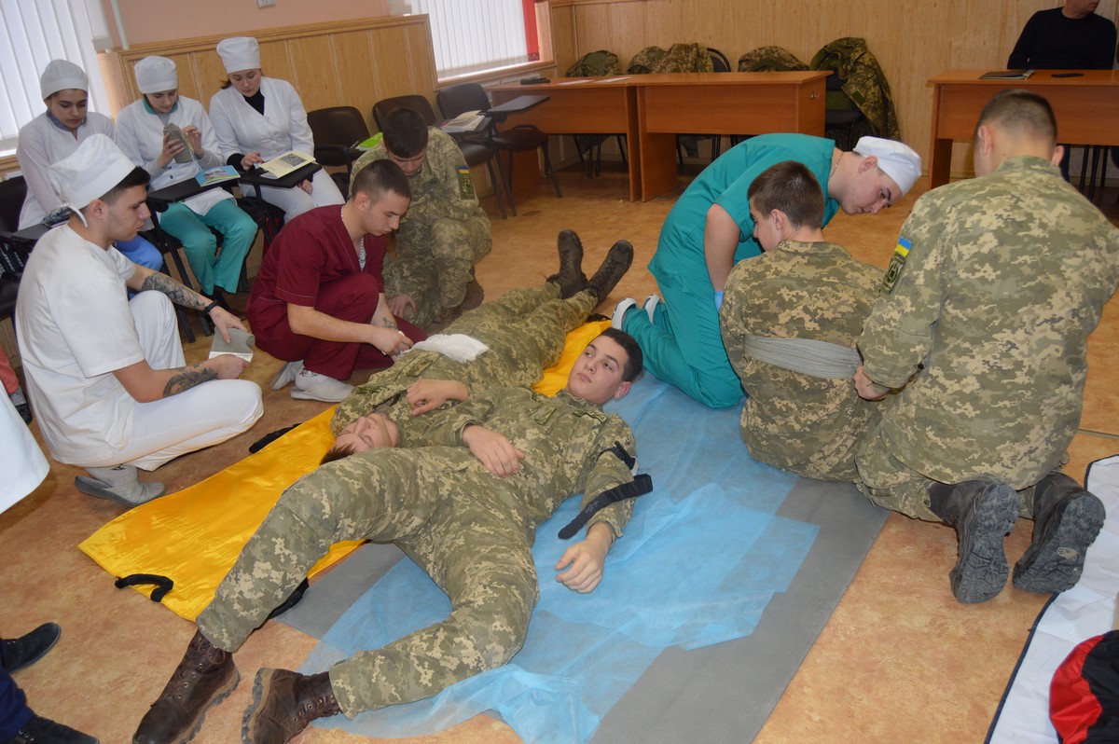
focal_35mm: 27
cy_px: 372
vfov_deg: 47.9
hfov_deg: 67.4
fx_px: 839
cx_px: 560
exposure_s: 1/80
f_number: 4
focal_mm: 18
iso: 400
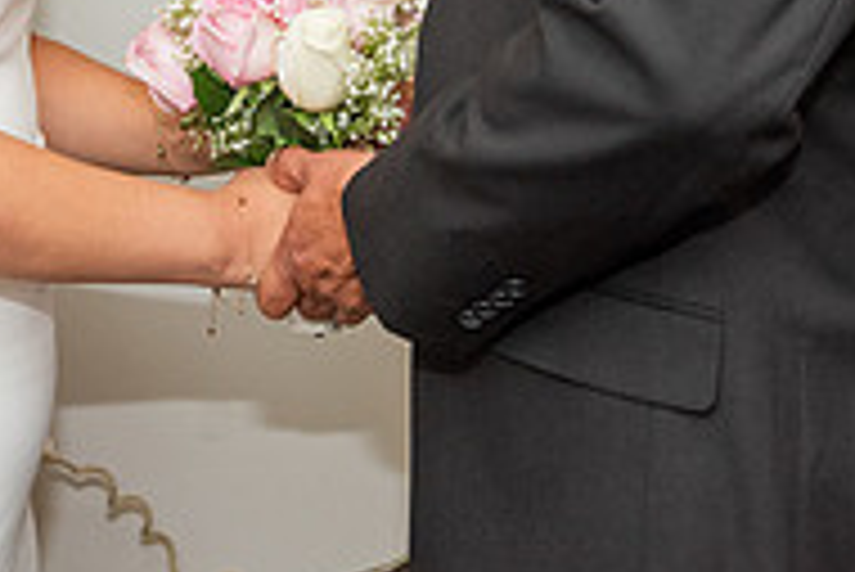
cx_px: 238
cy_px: -277
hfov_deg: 17.5
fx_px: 2757
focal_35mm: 116
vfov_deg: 11.4
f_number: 4.5
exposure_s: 1/125
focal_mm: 38
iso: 1600
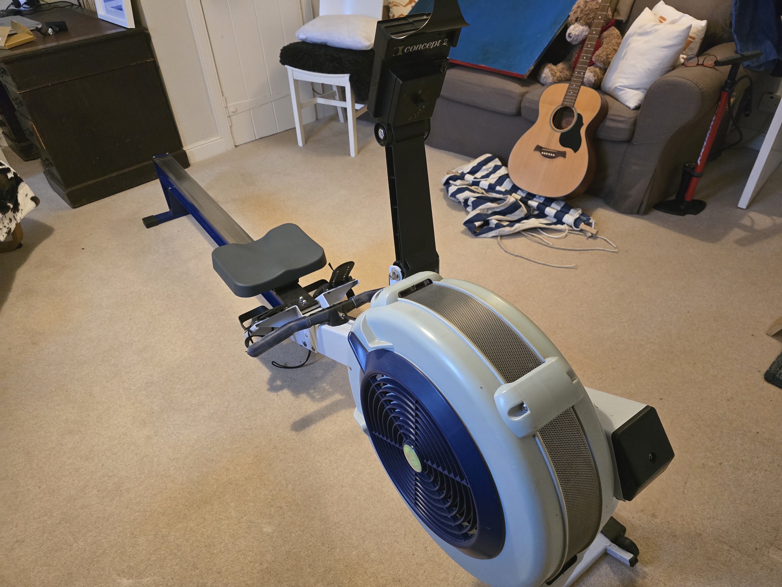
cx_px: 391
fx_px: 520
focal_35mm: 23
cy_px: 294
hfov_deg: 73.9
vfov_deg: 58.9
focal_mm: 6.3
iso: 1250
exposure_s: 1/100
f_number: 1.7
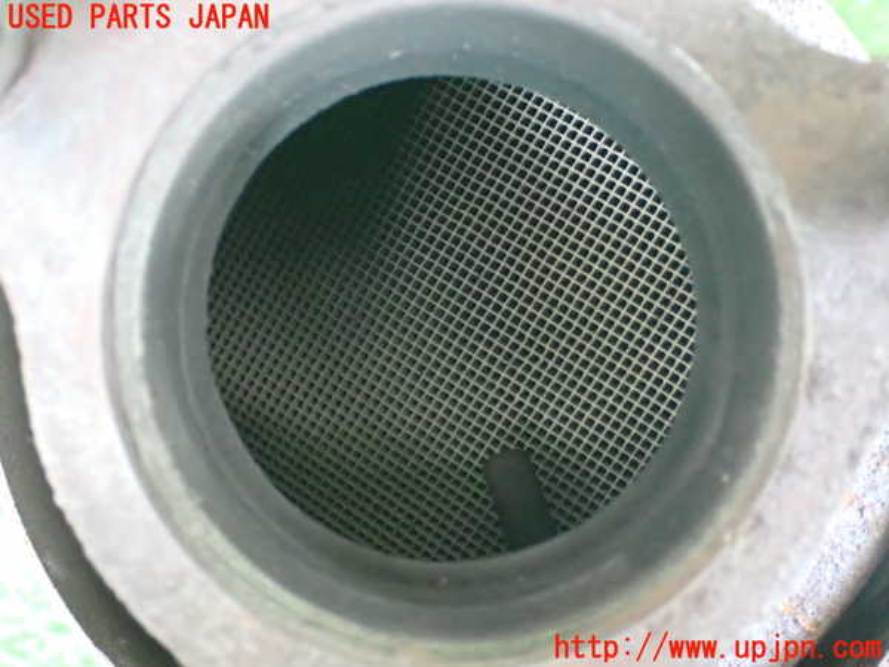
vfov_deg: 29.1
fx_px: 1284
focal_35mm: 50
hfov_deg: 38.2
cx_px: 444
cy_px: 334
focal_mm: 9.01
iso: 3200
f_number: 3.2
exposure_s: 1/50
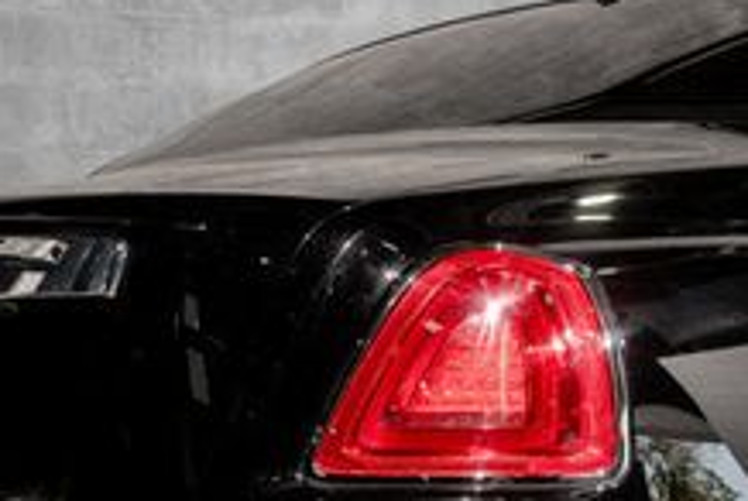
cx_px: 542
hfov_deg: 17.1
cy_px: 496
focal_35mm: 119
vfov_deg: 11.4
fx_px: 2476
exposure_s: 1/60
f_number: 5.6
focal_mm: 40
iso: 320
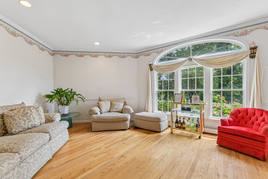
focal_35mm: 16
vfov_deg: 73.7
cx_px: 134
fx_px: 119
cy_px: 90
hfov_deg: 96.7
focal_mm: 16
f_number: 9
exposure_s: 1/20
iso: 160
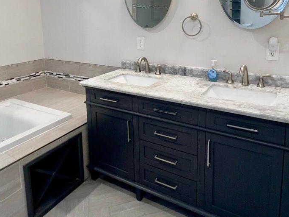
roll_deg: +0.9
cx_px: 151
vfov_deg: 50.5
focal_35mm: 26
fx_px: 217
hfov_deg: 67.3
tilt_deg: -8.4
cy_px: 50
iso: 125
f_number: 1.8
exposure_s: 1/60
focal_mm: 1.57
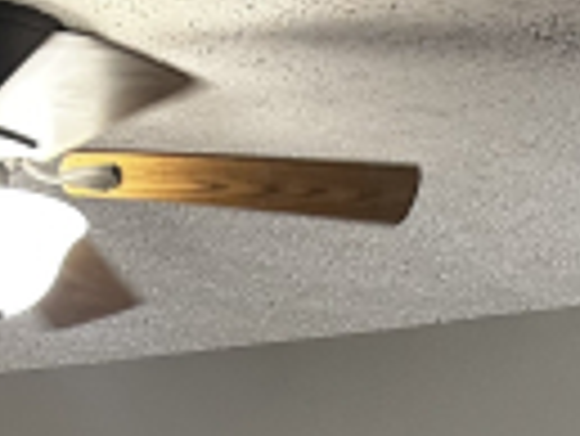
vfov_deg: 10.2
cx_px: 312
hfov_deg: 15.9
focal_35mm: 124
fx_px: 2080
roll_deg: +1.8
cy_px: 1101
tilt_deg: -9.1
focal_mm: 6.86
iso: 200
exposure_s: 1/120
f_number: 1.78
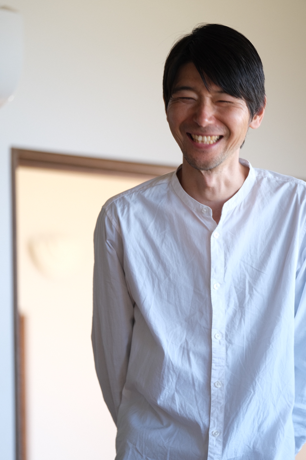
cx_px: 153
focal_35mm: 210
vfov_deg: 9.8
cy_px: 230
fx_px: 2678
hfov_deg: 6.5
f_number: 2.8
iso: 250
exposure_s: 1/60
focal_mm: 140
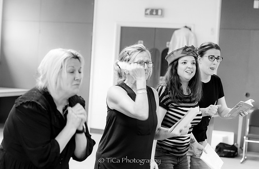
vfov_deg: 14.9
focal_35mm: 90
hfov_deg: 22.6
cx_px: 93
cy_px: 60
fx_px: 645
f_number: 2.8
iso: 1000
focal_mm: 70
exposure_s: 1/50
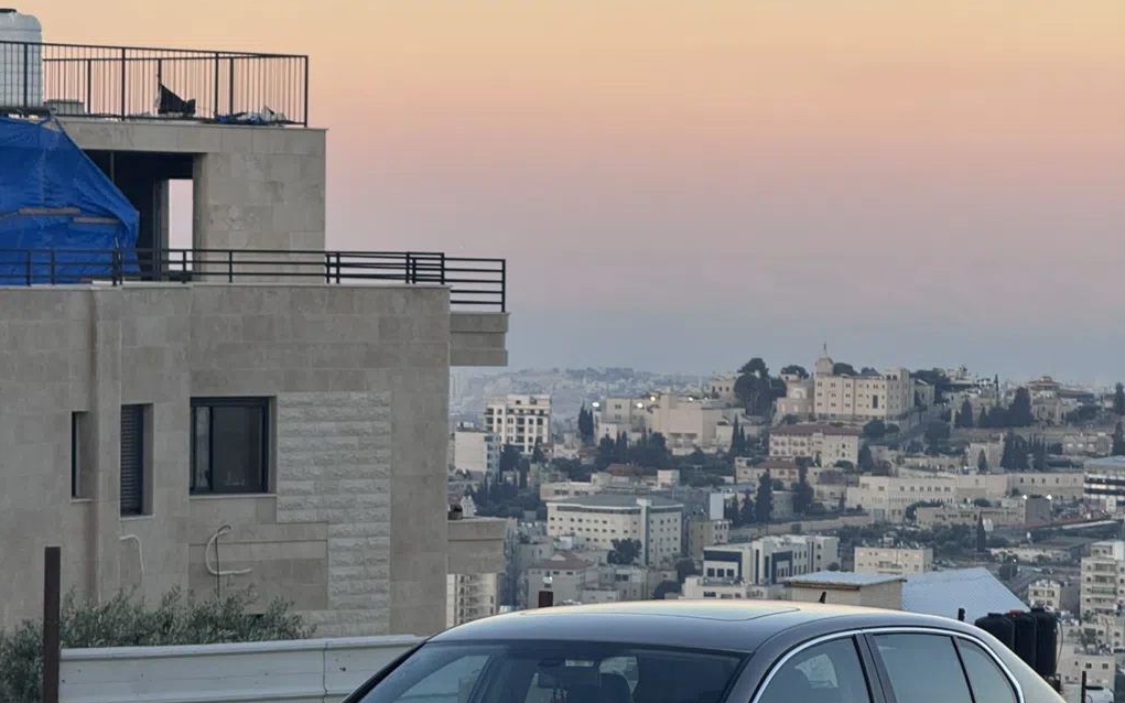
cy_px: 630
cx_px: 562
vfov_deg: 7.7
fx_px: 5212
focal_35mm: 170
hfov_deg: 12.3
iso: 50
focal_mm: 15.66
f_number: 2.8
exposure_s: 1/127
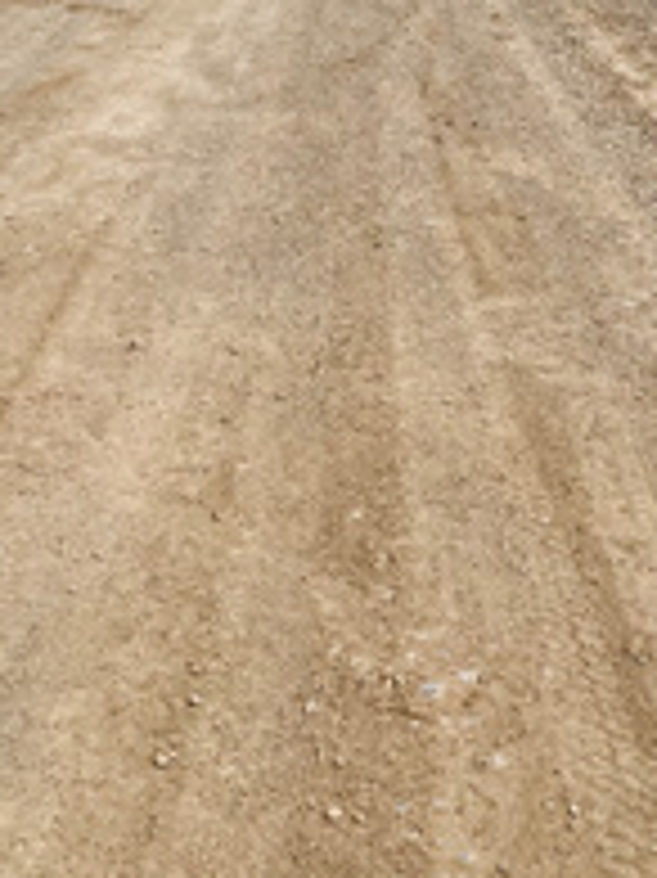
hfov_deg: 22.8
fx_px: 1621
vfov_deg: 26.8
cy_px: -180
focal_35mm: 64
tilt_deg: +0.8
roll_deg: -0.3
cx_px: 450
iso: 32
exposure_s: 1/5495
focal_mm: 4.25
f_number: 1.8
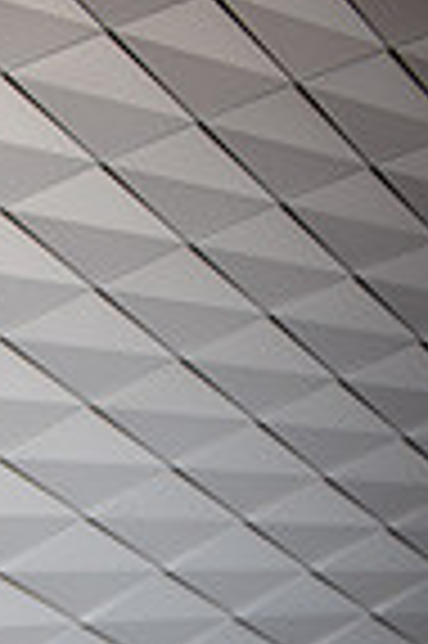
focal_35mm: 88
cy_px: 973
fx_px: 1573
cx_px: -151
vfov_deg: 19.9
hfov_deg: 14.7
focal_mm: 28
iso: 160
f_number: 2.8
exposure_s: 1/200
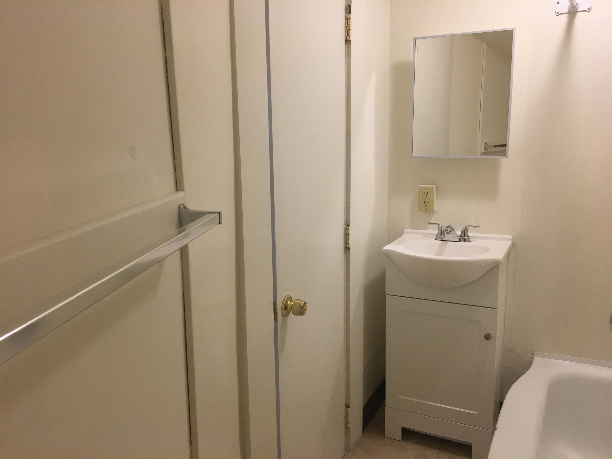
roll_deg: +0.5
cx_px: 306
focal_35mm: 29
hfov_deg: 61.7
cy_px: 230
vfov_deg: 48.2
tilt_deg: -12.2
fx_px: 513
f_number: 2.2
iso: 64
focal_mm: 4.15
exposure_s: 1/30
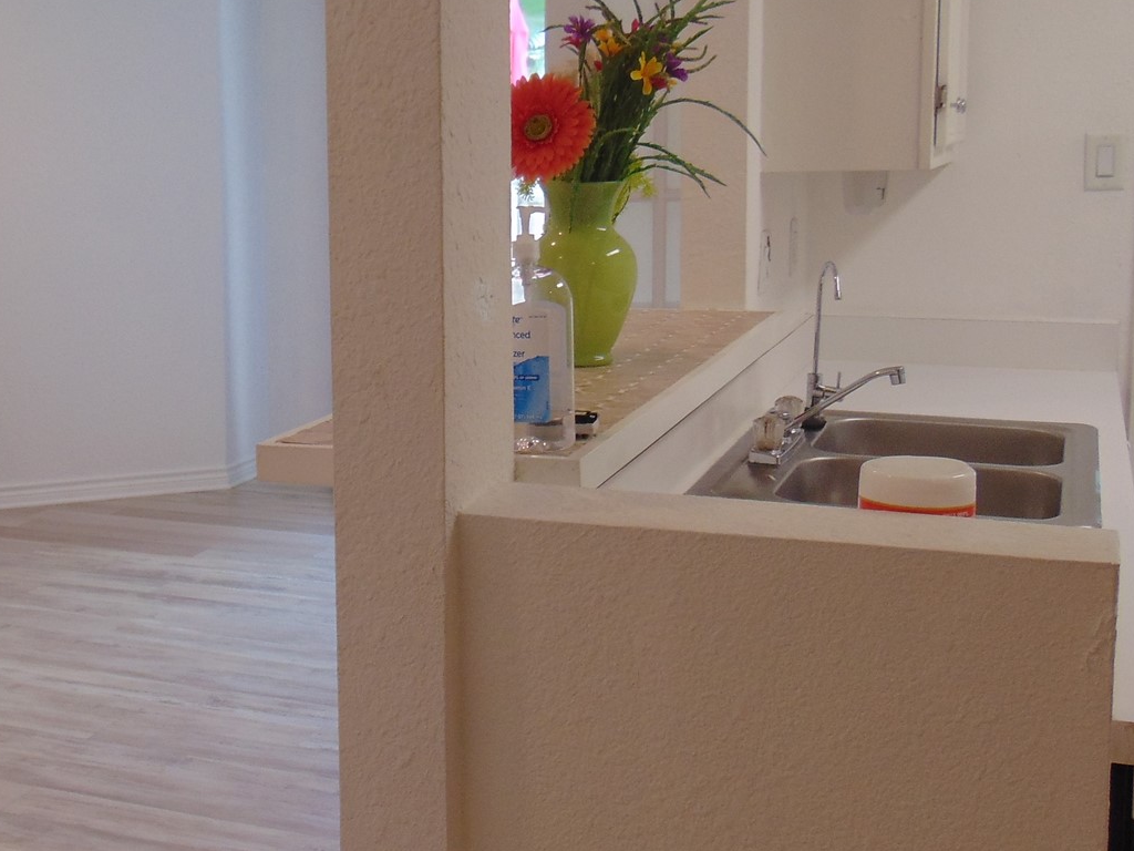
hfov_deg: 37.2
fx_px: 1638
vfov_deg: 29.1
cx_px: 269
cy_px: 375
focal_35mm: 50
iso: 80
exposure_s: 1/50
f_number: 3
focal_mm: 4.5
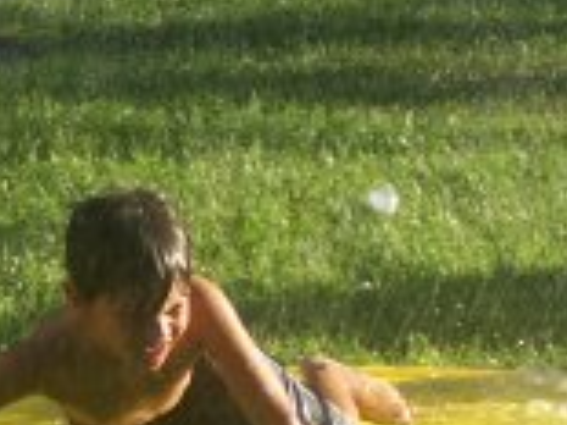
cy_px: 125
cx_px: -70
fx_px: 3764
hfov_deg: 8.5
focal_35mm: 230
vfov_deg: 6.4
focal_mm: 13.5
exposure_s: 1/250
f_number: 4.1
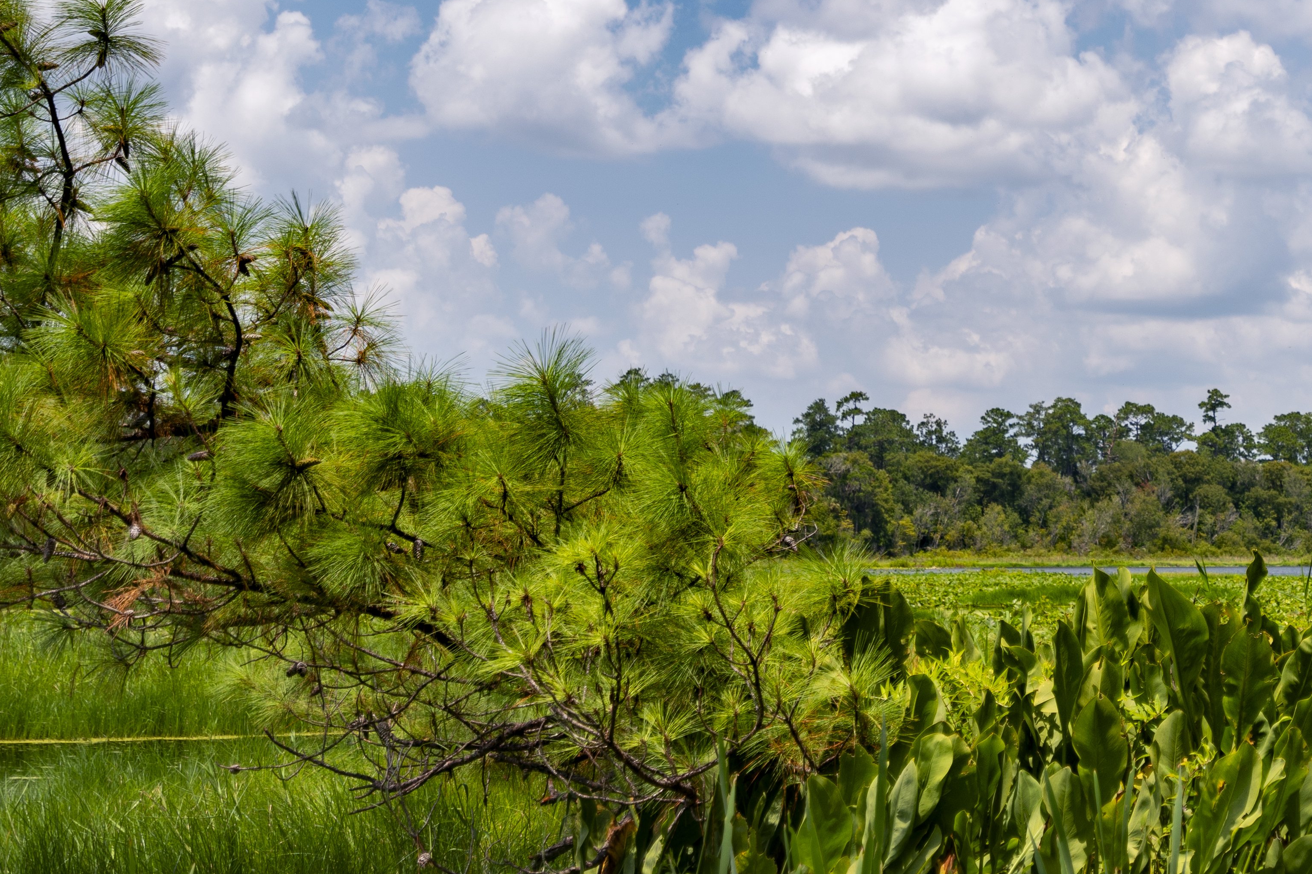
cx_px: 1141
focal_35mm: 91
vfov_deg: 14.8
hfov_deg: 21.9
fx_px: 3316
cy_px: 55
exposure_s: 1/320
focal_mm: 35
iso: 100
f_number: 4
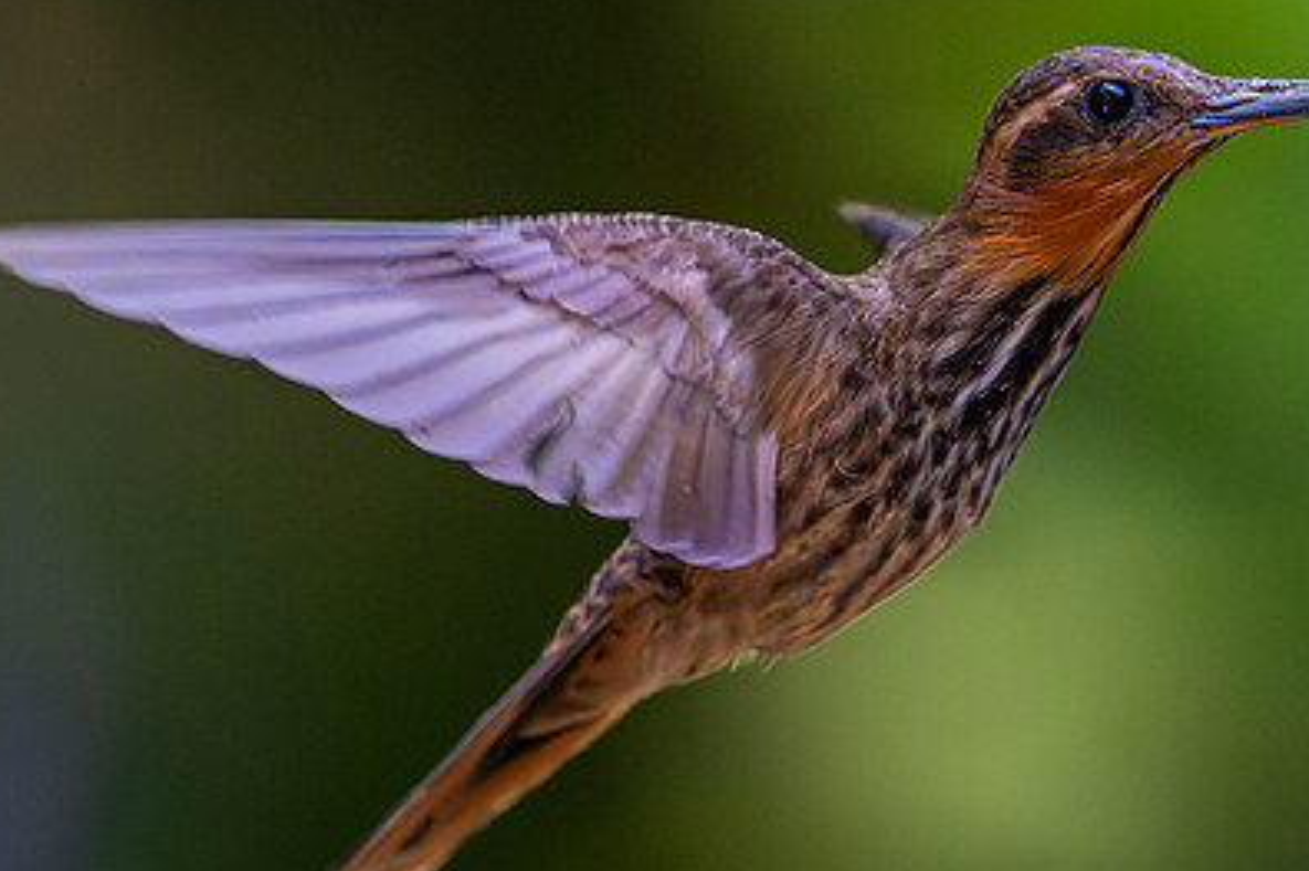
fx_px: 36599
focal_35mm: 1007
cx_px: 948
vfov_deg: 1.4
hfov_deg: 2.0
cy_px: 391
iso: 6400
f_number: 4.5
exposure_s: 1/2000
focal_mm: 400
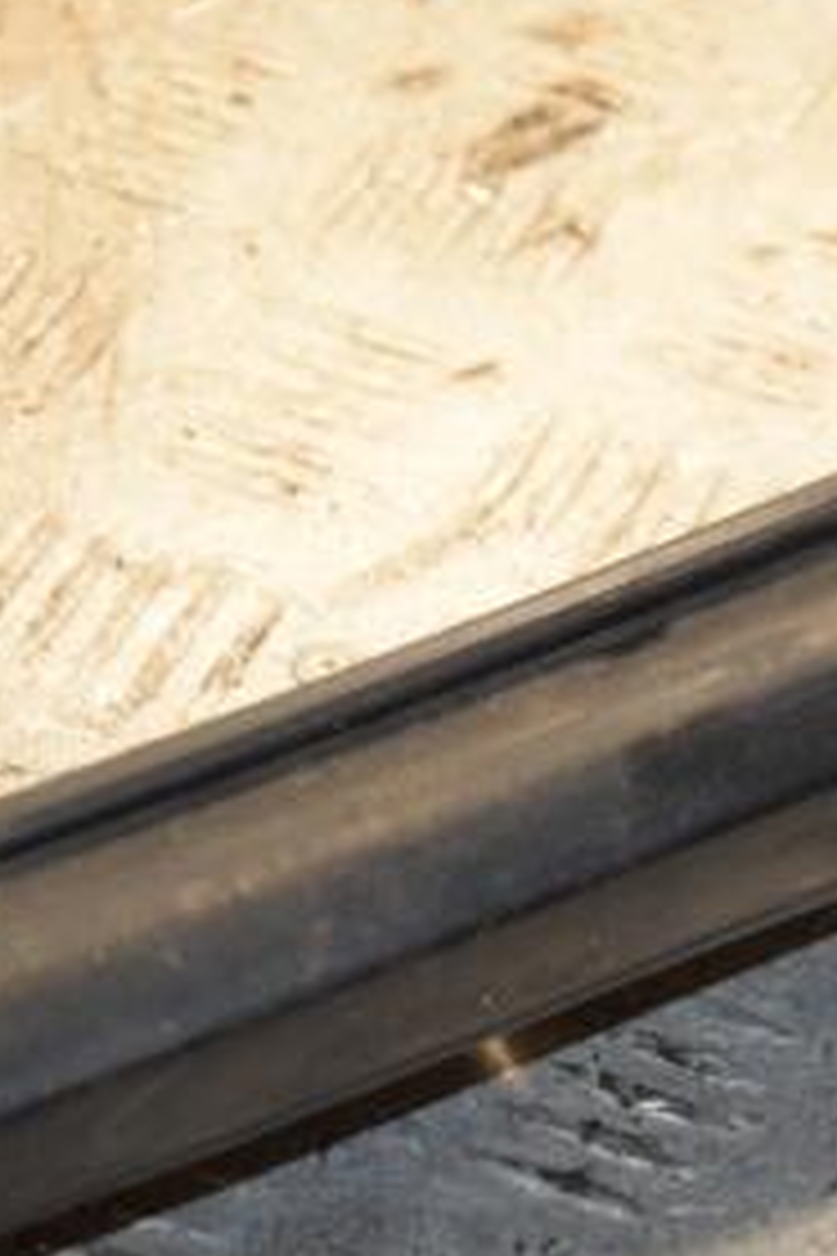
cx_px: 891
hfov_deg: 6.8
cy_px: 477
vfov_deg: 10.3
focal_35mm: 200
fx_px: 6974
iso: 800
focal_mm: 62
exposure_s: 1/160
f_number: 5.3
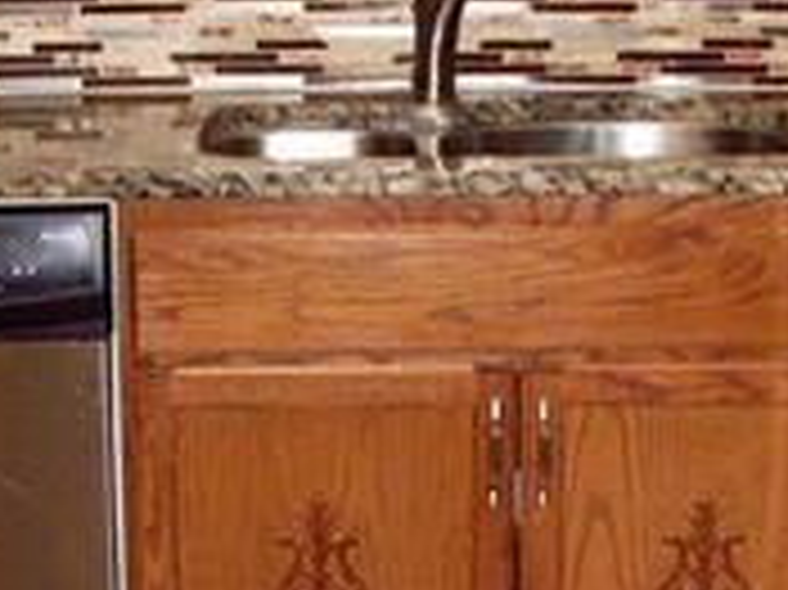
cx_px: 473
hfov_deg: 14.2
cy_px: 167
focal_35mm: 139
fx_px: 3162
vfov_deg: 10.6
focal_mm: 6.2
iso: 200
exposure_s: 1/40
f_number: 2.7
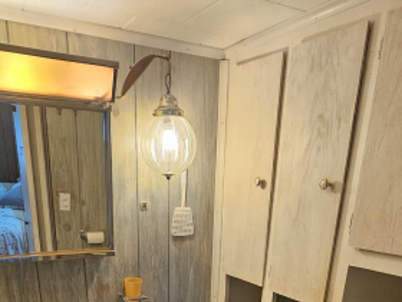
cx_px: 184
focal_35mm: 31
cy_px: 348
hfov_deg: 58.3
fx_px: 360
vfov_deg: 36.7
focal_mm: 2.2
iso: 320
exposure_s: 1/60
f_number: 2.2
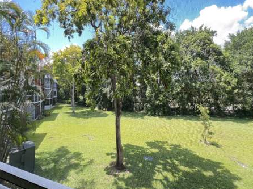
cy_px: 91
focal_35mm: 14
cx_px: 125
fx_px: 102
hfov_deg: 102.2
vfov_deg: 85.5
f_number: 1.8
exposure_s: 1/99
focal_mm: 1.57
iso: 50
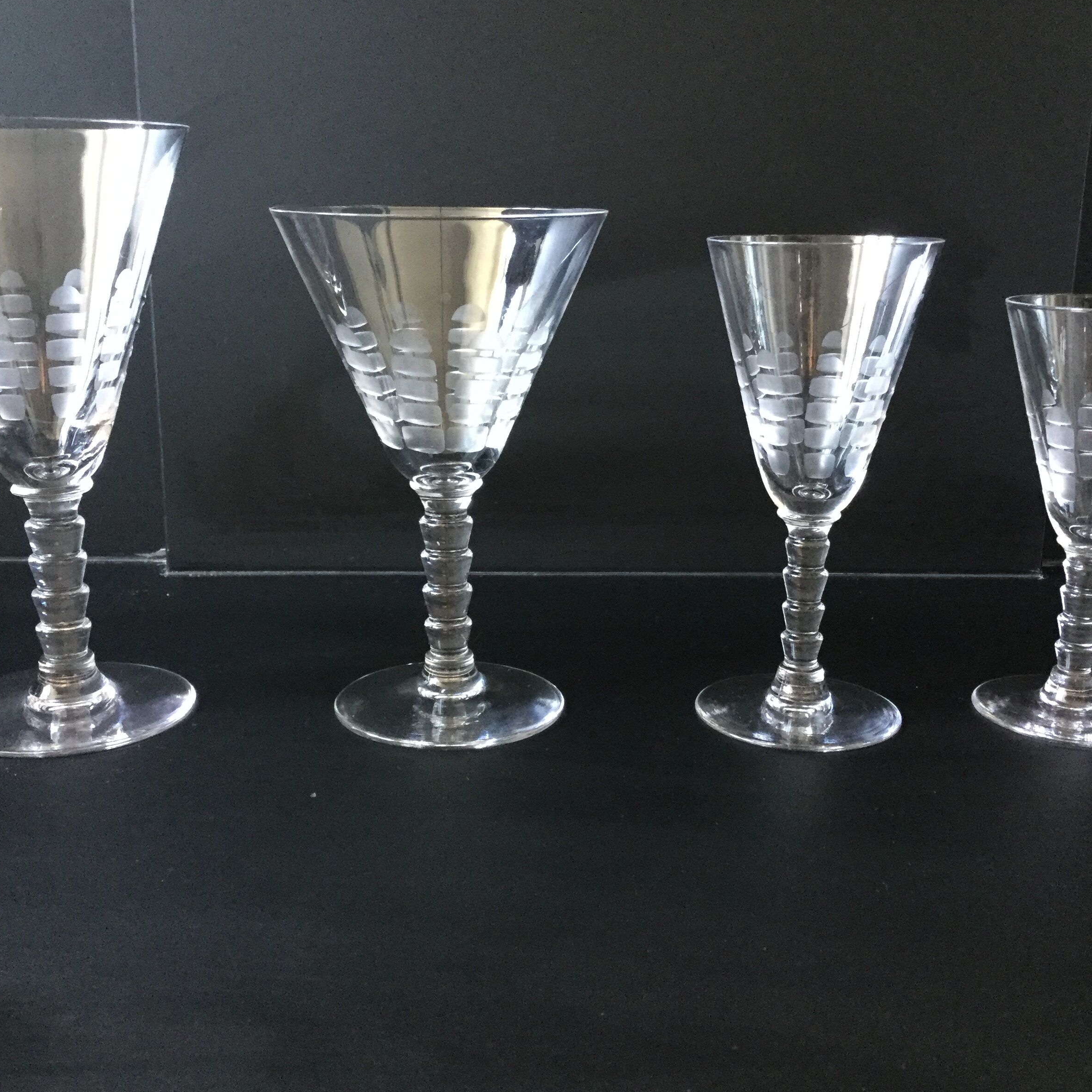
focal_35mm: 38
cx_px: 552
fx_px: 1356
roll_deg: -0.5
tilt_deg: -15.9
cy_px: 539
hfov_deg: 43.9
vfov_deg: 43.9
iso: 250
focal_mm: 3.3
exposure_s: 1/33
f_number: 2.4
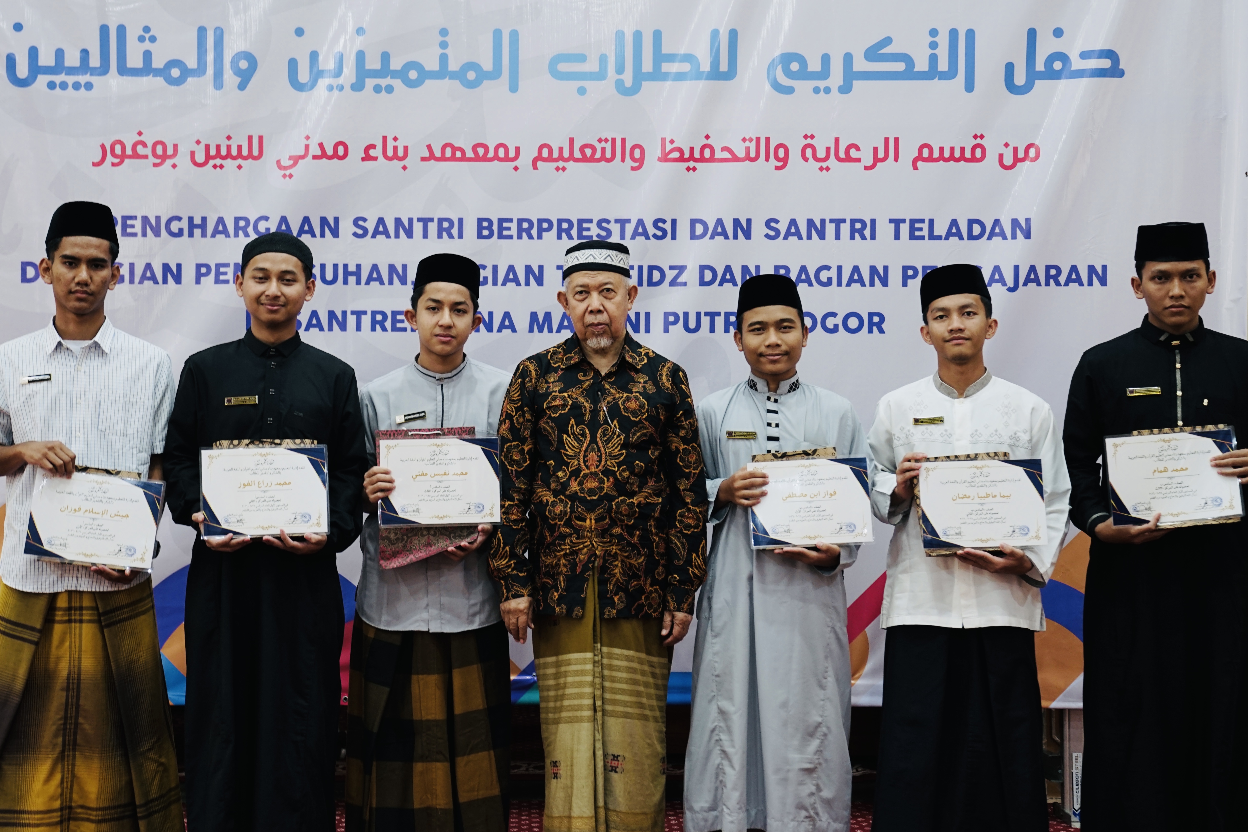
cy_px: 416
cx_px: 624
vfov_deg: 24.6
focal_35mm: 55
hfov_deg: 36.2
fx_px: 1906
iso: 640
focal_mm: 55
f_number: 2.8
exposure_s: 1/30
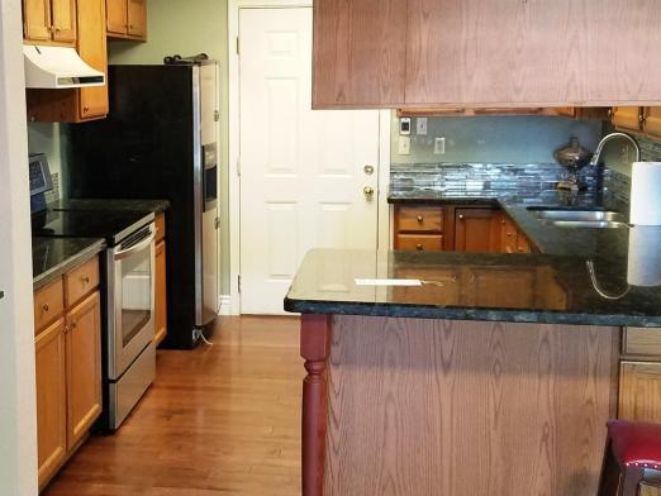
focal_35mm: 51
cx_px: 263
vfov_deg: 28.5
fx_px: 974
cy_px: 192
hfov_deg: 37.3
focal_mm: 4.2
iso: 200
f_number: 1.7
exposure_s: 1/17
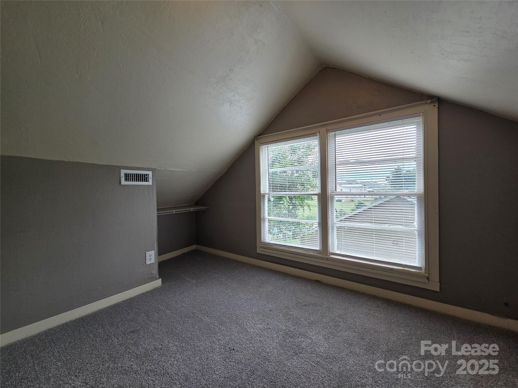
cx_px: 259
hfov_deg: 106.2
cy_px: 194
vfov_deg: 89.9
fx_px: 195
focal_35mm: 13
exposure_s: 1/152
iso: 50
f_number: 2.2
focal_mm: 2.2
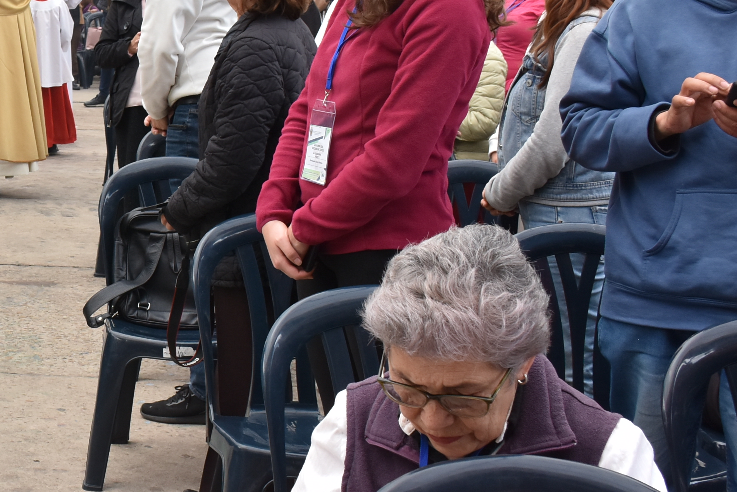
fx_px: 1597
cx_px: -86
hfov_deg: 24.2
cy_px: 136
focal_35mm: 78
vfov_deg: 17.4
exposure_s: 1/200
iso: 250
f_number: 7.1
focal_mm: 22
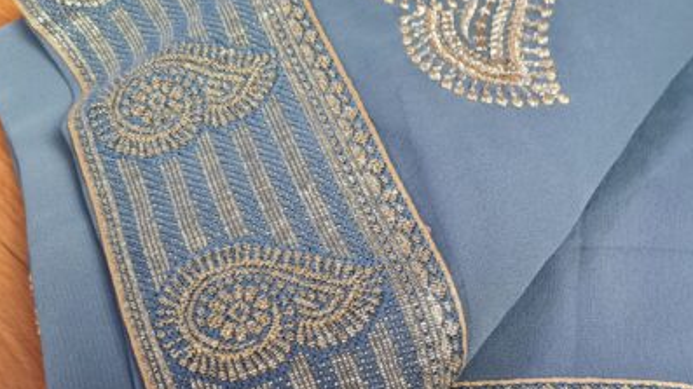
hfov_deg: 39.9
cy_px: 365
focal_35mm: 50
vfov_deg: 23.2
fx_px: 918
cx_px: 539
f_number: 1.8
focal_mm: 5.4
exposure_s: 1/60
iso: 250
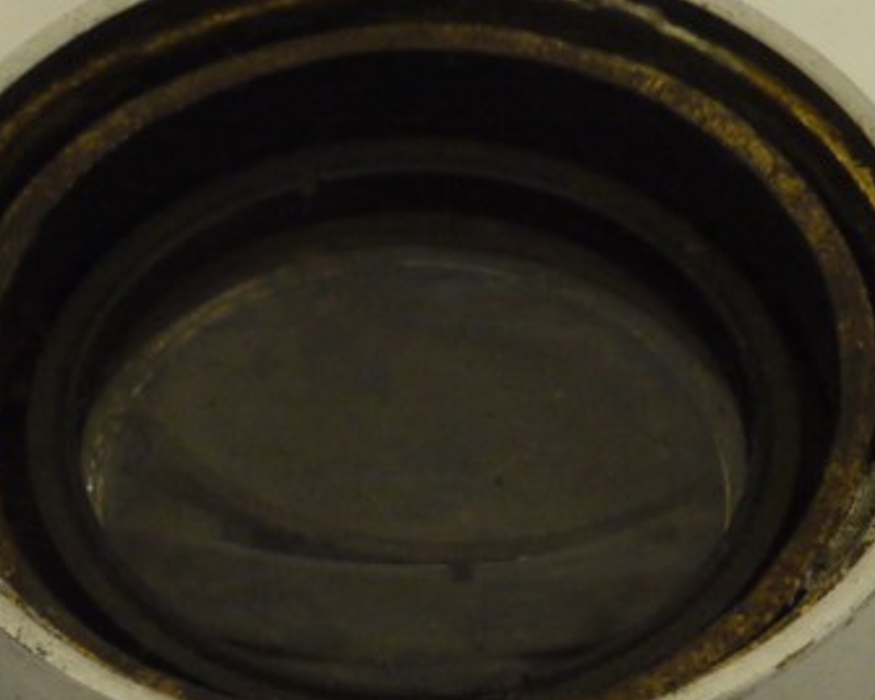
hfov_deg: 6.1
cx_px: 546
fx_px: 8157
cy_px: 883
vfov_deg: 4.9
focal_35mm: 315
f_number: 10
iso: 800
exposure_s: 1/20
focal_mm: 45
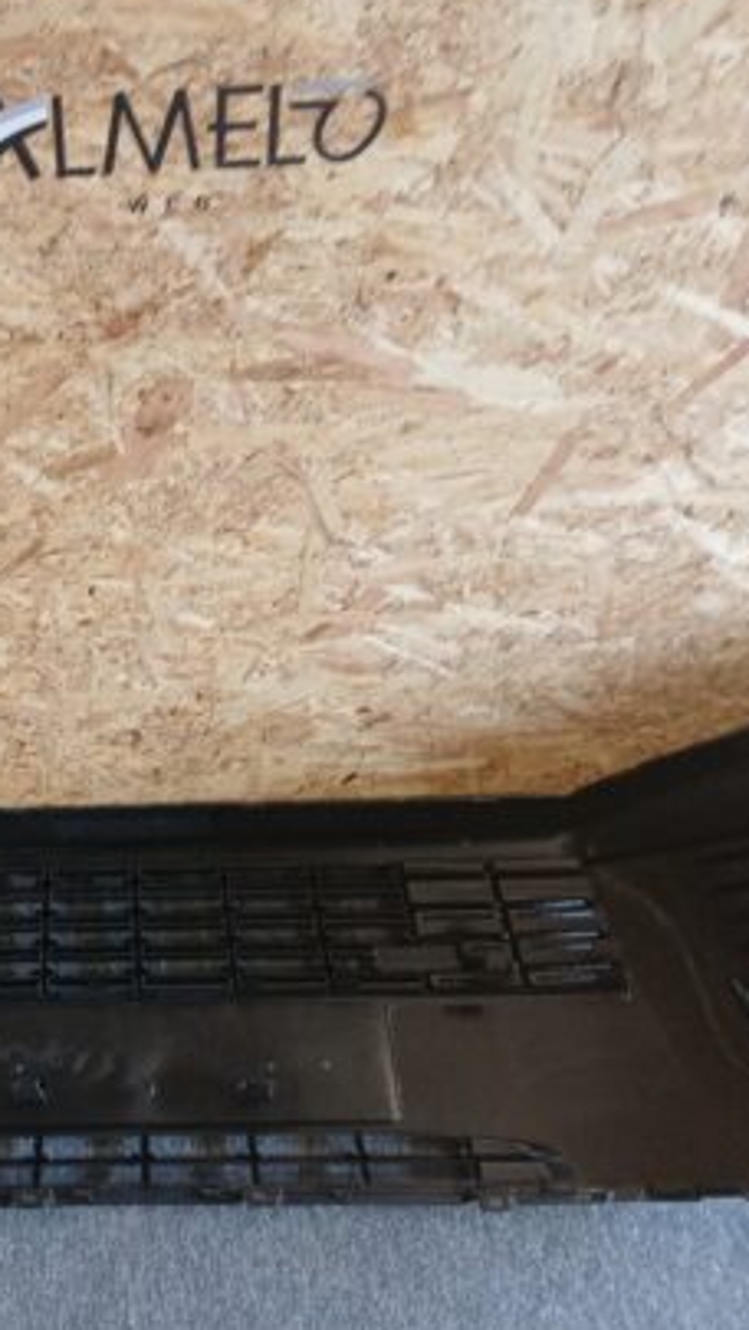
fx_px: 1482
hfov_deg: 27.4
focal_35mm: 42
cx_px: 76
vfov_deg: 48.3
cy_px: 693
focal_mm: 3.98
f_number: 1.8
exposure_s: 1/25
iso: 250
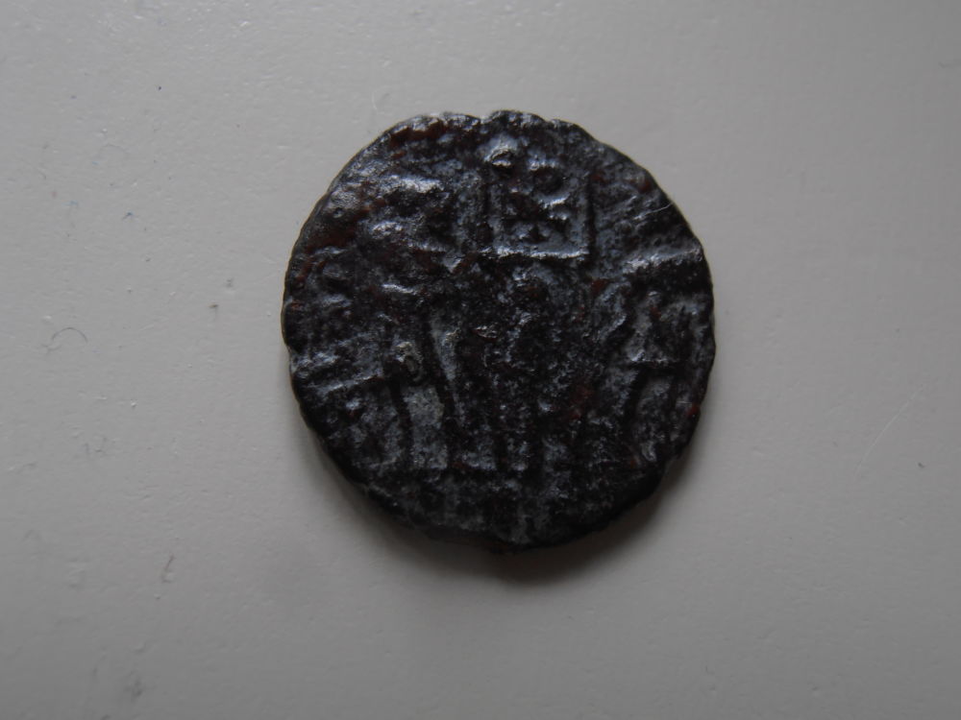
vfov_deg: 38.7
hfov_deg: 50.1
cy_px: 360
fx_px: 1027
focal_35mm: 37
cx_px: 480
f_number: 3.9
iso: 80
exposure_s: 1/40
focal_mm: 6.61
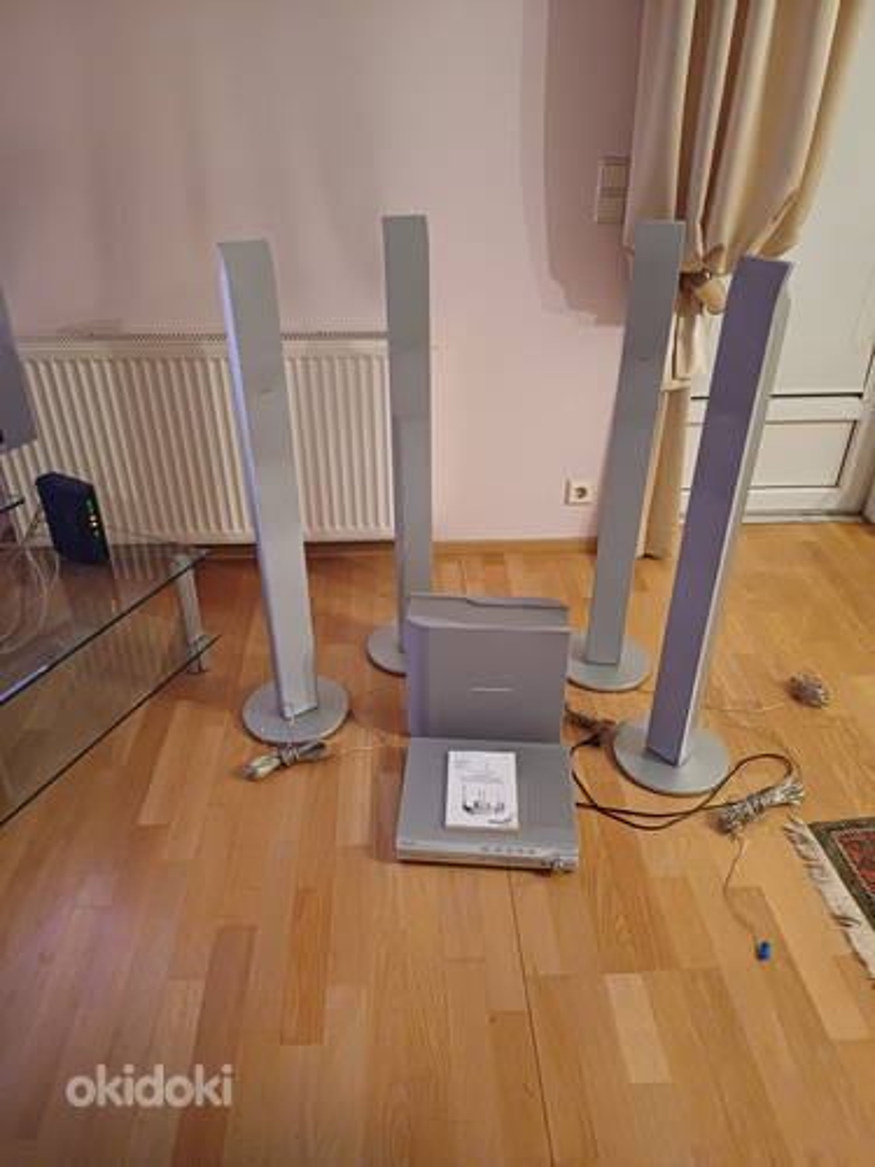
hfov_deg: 54.9
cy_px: 584
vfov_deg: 69.4
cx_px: 438
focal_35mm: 25
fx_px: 843
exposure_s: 1/20
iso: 800
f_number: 1.8
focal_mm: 4.65
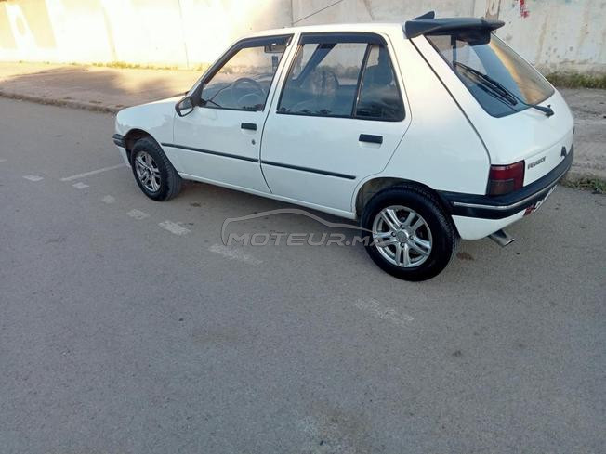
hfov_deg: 63.4
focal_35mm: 28
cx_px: 303
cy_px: 227
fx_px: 490
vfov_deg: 49.7
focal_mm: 3.46
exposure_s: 1/288
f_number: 2.2
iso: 101
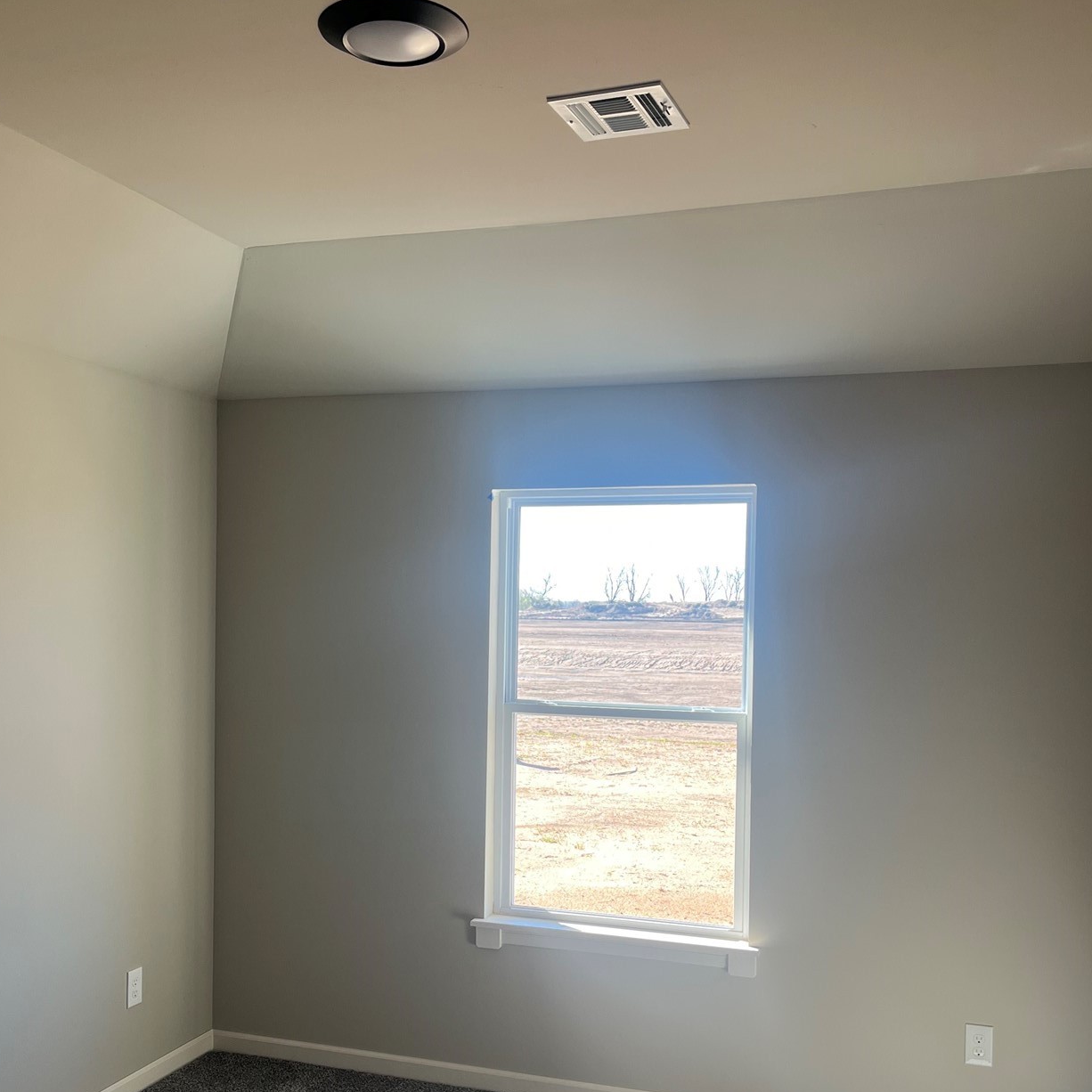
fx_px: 1285
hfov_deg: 46.0
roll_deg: -0.8
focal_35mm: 36
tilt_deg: -2.2
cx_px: 500
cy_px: 648
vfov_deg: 45.8
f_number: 1.6
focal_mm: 5.1
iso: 50
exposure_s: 1/178
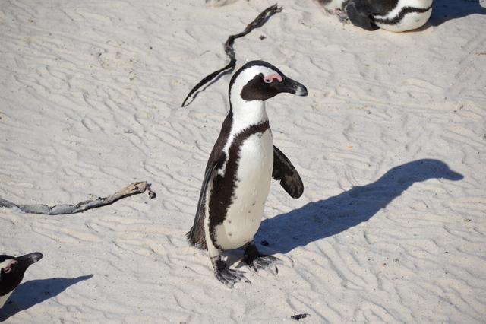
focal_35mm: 262
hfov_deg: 7.8
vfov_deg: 5.2
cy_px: 162
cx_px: 243
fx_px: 3542
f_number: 7.1
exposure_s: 1/800
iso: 100
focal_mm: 175
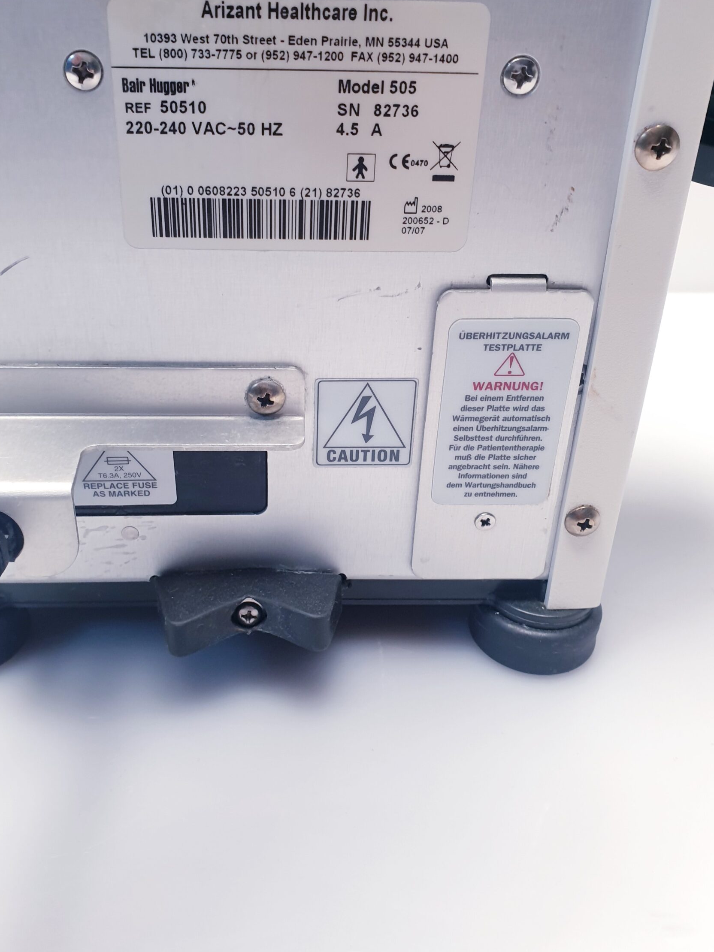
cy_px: 441
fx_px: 825
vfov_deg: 59.9
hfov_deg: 46.7
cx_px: 312
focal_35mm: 30
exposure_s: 1/50
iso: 80
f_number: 2.4
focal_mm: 4.3
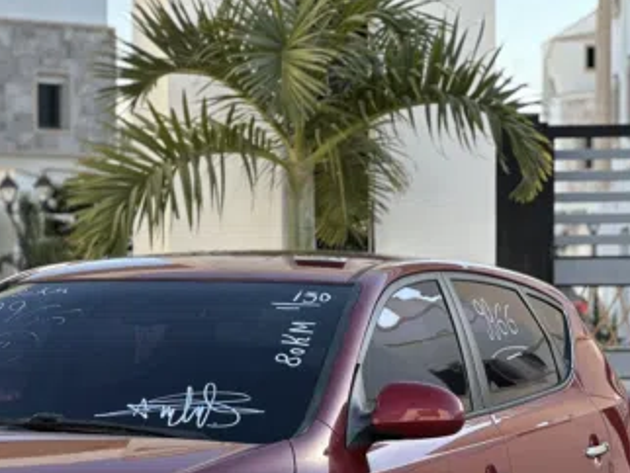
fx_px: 2787
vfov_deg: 9.7
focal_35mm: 153
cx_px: 172
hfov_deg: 12.9
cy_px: 410
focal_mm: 9
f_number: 2.8
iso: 25
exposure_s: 1/121
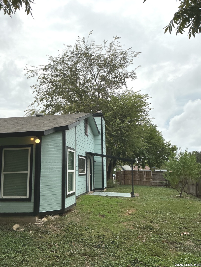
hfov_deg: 48.2
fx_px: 225
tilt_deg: +9.1
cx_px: 100
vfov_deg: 61.7
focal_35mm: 29
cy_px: 134
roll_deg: +0.5
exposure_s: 1/1675
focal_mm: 3
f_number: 1.8
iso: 25
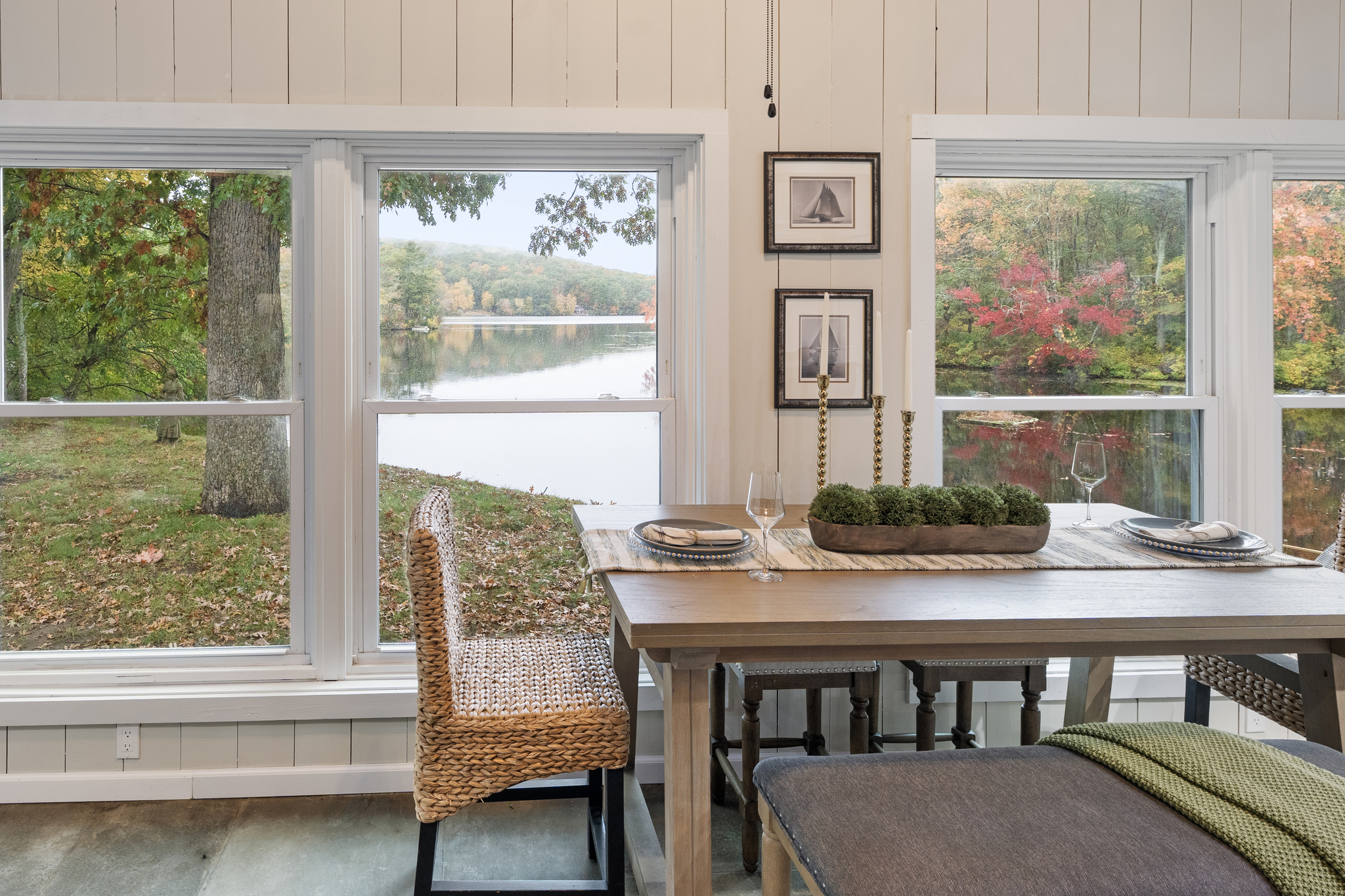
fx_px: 784
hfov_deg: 79.9
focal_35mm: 21
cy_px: 325
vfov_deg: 58.6
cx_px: 517
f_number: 8
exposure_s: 1/3
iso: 800
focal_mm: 14
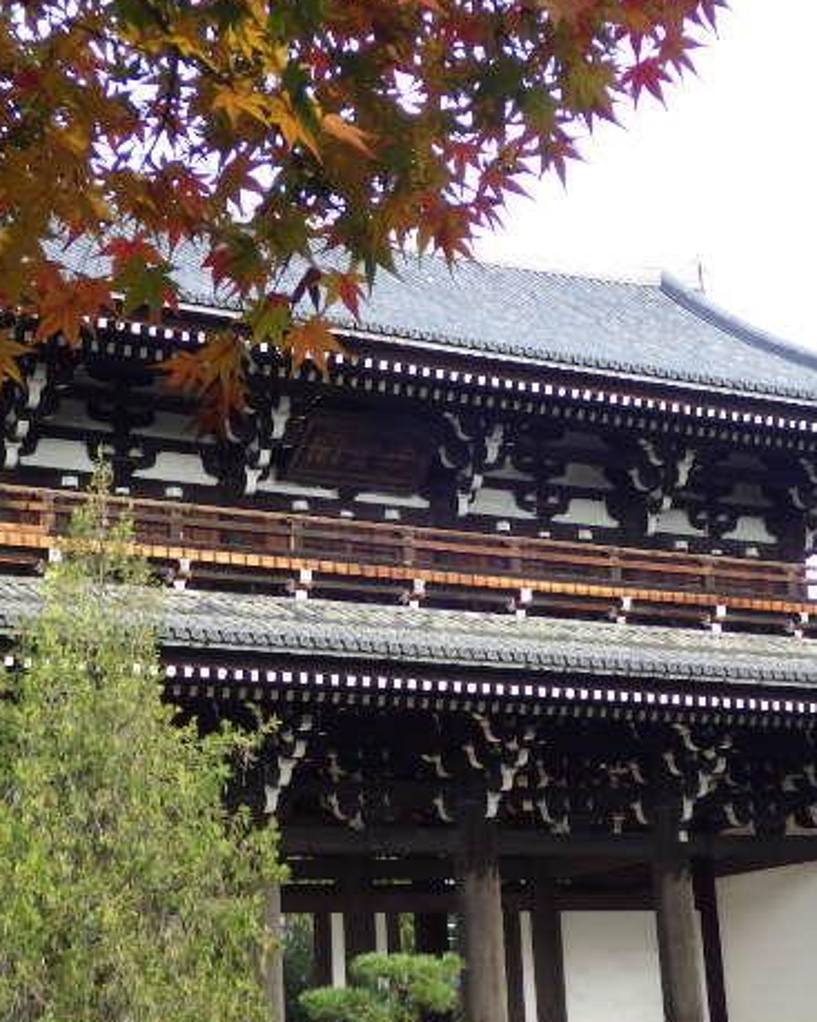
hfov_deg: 22.5
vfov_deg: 27.9
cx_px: 430
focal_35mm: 68
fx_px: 2056
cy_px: 521
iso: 125
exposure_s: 1/160
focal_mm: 9
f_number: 4.4
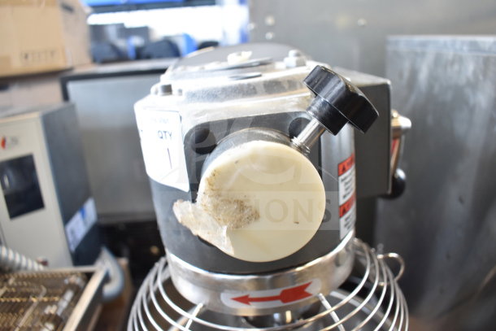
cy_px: 166
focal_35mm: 27
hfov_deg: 67.4
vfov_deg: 48.0
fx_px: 372
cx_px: 248
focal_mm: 18
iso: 720
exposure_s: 1/30
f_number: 3.5
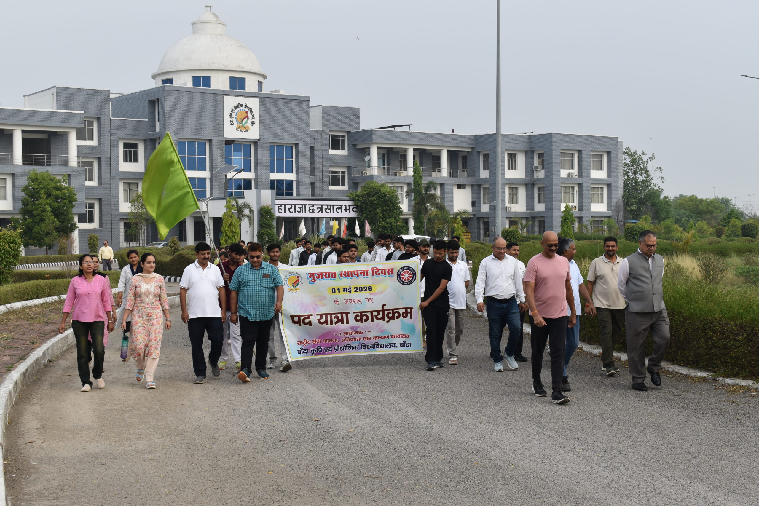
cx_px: 380
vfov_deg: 25.8
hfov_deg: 37.8
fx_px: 1107
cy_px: 253
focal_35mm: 52
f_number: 8
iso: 200
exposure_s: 1/250
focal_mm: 35
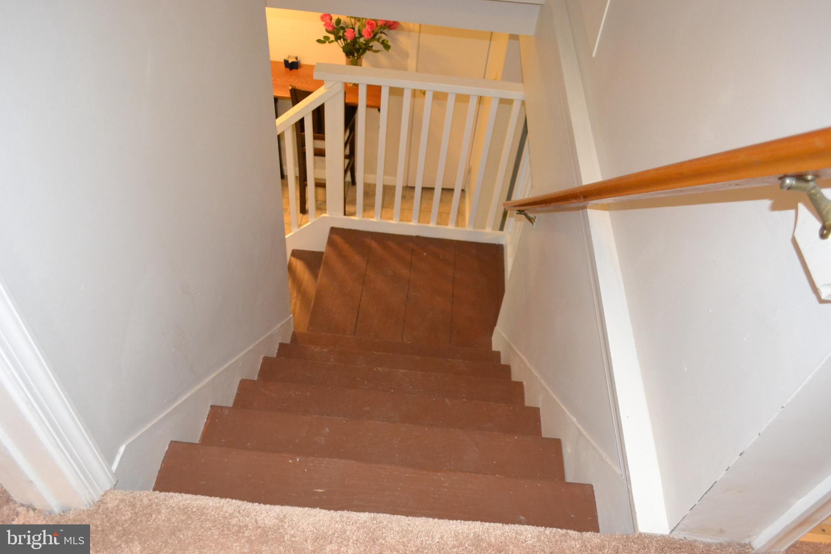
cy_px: 277
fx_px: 623
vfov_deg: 47.9
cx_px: 416
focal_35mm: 27
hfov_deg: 67.4
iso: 3200
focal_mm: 18
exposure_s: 1/60
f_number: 3.5
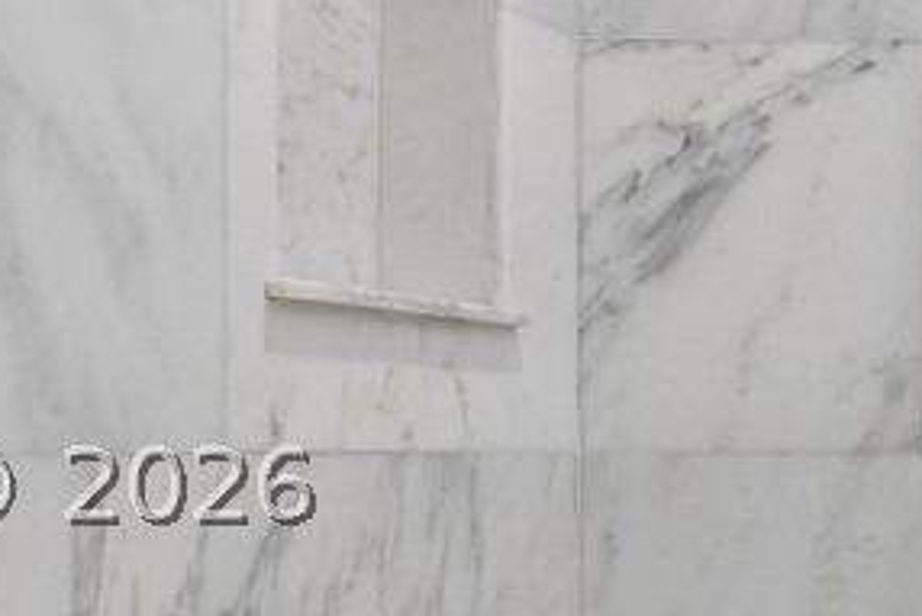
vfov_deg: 15.3
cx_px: 1581
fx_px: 2280
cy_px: 479
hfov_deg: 18.6
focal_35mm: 89
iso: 160
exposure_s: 1/8
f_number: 11
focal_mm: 10
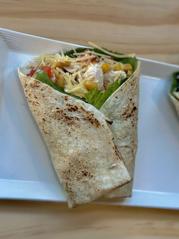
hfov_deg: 30.3
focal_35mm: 48
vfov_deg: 39.7
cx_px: 90
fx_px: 331
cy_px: 120
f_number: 1.78
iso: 64
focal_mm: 6.86
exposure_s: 1/138
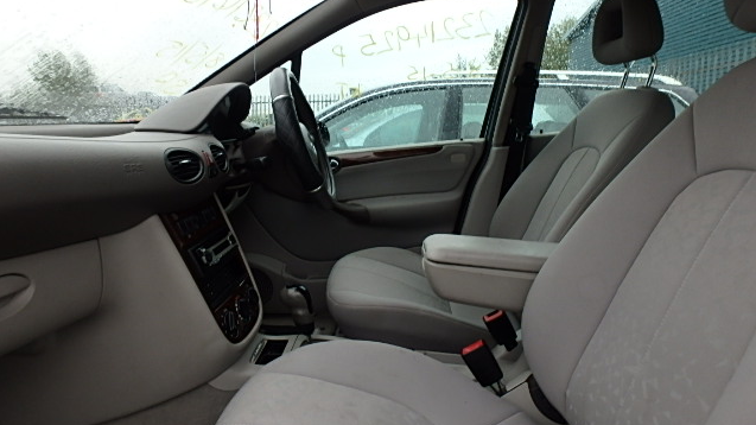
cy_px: 202
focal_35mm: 23
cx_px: 377
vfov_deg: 49.5
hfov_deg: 78.7
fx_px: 461
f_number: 3.5
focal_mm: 3.7
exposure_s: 1/320
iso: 125
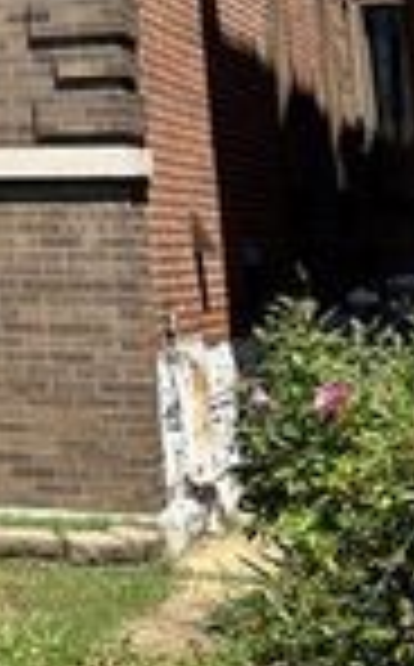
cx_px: -554
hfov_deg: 10.0
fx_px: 2084
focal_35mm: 115
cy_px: -205
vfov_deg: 17.1
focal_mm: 6.76
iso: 64
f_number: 1.78
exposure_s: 1/3226
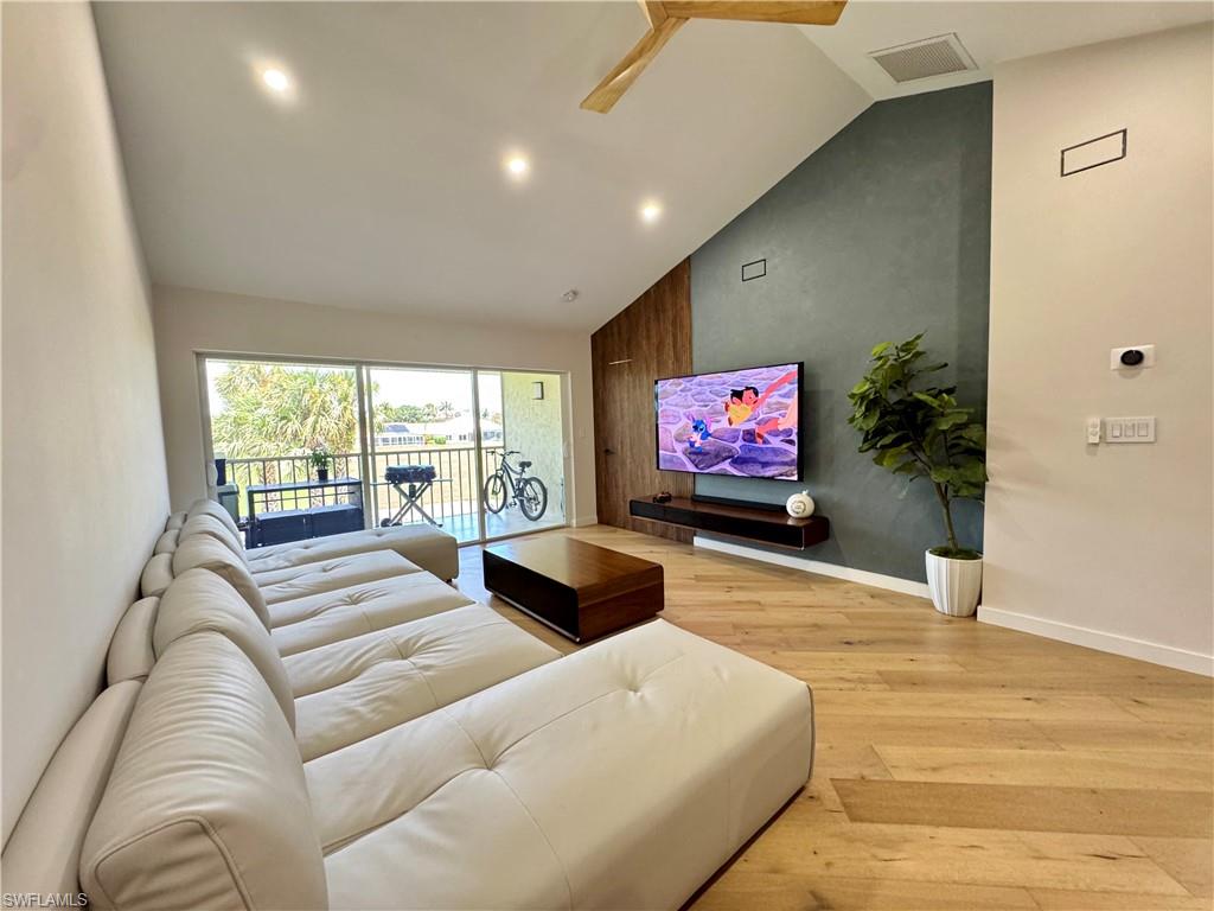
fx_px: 491
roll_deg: +2.1
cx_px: 607
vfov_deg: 85.7
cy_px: 456
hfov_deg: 102.1
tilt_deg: -3.7
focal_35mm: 14
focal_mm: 2.22
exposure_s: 1/60
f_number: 2.2
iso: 500
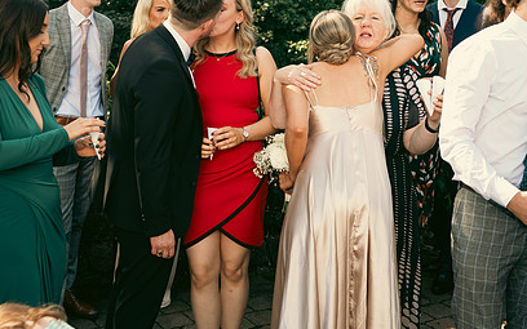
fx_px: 833
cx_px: 220
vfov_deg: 22.2
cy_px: 96
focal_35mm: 58
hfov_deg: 35.0
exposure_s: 1/160
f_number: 5
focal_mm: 40
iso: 160
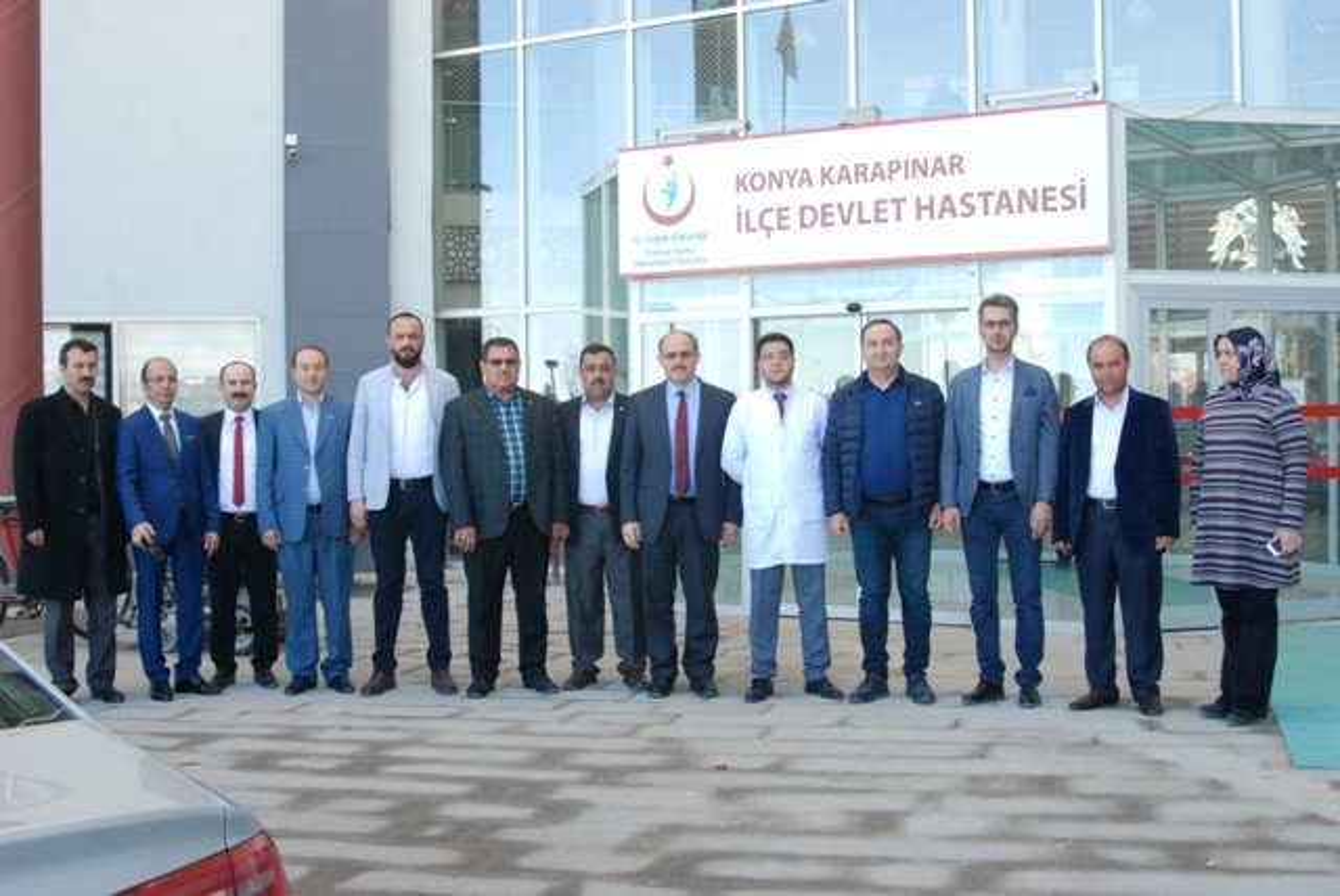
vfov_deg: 32.0
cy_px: 448
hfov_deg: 46.4
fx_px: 1565
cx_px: 670
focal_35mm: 42
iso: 640
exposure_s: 1/200
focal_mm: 28
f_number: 7.1
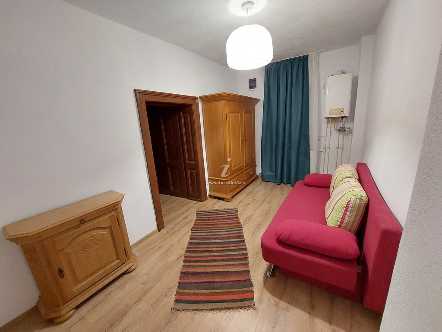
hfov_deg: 106.2
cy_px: 166
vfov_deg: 89.9
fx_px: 166
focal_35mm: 13
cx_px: 221
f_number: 2.2
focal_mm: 1.74
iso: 400
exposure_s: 1/33
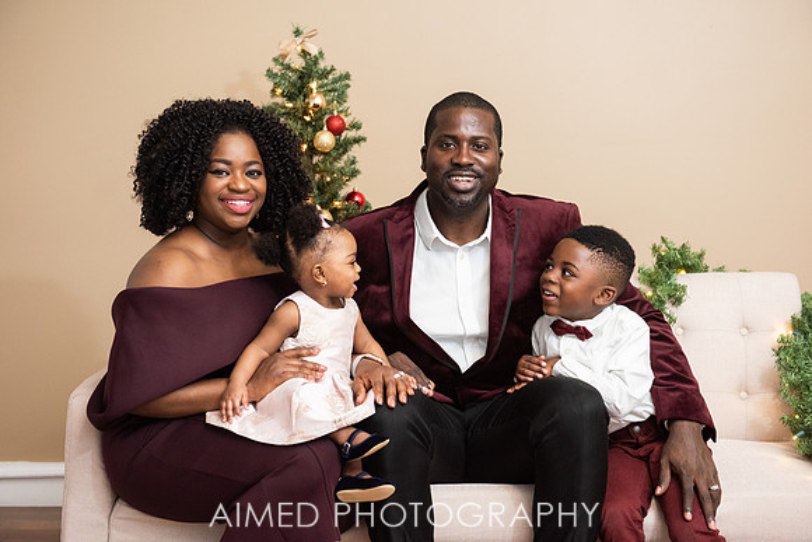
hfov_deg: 33.4
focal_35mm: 60
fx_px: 1354
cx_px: 406
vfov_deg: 22.6
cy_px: 271
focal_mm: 60
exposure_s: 1/200
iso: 1600
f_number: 4
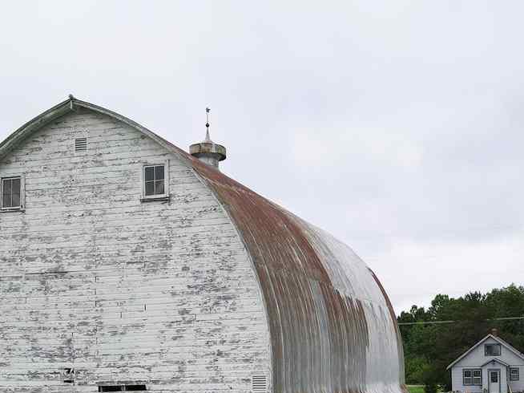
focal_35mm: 47
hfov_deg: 39.7
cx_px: 372
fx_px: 711
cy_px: 371
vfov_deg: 29.3
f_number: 2.8
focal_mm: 4.5
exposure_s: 1/400
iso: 110
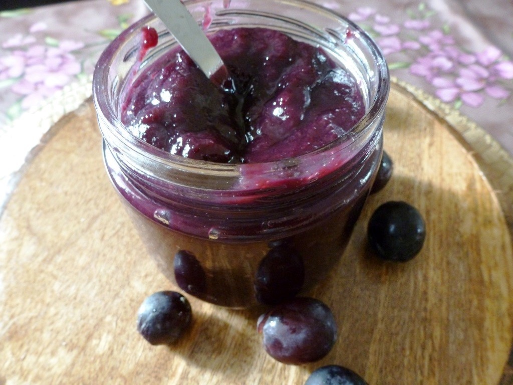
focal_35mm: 24
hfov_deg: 71.6
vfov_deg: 56.8
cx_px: 256
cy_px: 192
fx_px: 356
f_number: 3.3
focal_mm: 4.3
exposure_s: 1/6
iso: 400
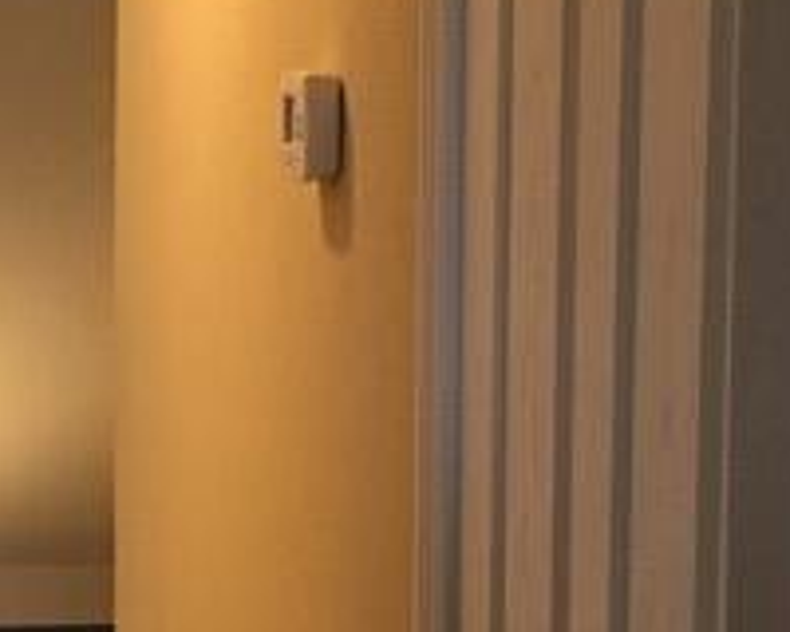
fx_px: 3390
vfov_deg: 10.6
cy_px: 577
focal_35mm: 145
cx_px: -450
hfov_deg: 12.5
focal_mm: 4.15
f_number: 2.2
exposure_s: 1/30
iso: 125
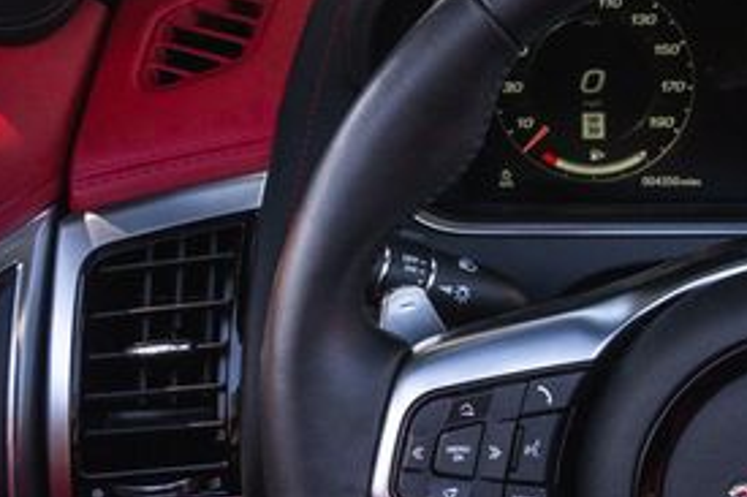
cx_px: 710
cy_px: 398
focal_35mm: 104
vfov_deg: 13.1
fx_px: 2157
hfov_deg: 19.2
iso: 640
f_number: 7.1
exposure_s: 1/160
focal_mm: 24
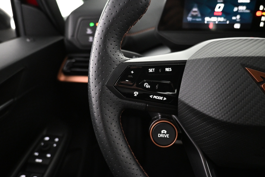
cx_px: 132
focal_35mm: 24
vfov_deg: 53.1
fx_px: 177
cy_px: 88
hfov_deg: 73.7
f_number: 3.5
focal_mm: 16
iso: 4000
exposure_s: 1/50
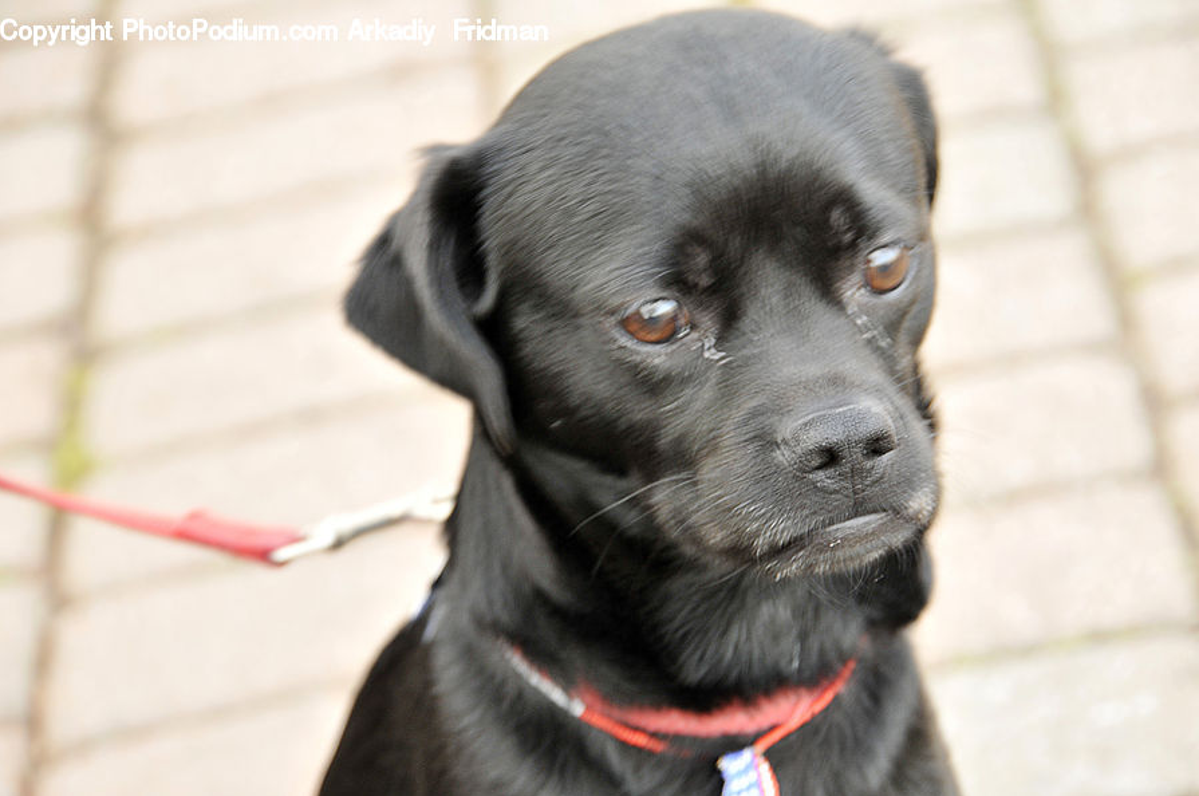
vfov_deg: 7.6
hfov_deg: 11.4
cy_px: 399
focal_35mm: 181
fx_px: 6020
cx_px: 602
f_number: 7.1
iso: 200
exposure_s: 1/13
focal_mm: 120
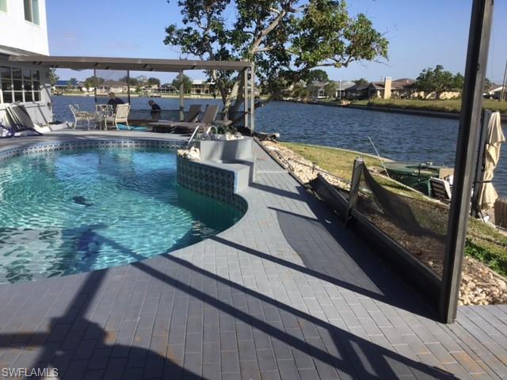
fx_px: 454
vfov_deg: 45.4
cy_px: 190
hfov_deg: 58.4
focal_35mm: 31
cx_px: 254
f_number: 2.4
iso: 25
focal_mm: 3.3
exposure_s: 1/1381
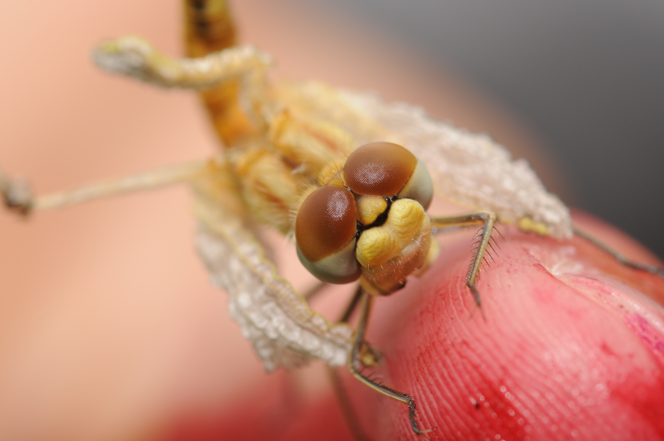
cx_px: 332
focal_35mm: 158
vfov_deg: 8.7
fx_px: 2901
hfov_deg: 13.1
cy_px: 220
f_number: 14
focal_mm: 105
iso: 200
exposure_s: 1/60
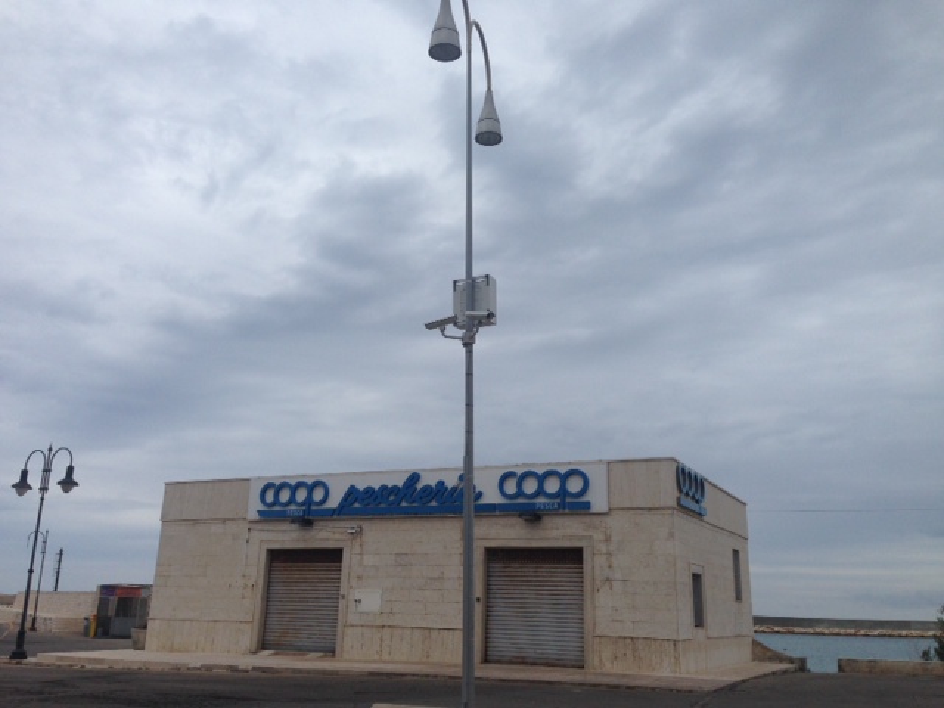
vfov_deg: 42.9
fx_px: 900
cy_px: 354
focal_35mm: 33
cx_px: 472
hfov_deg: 55.4
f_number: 2.4
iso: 50
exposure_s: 1/1808
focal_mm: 4.12
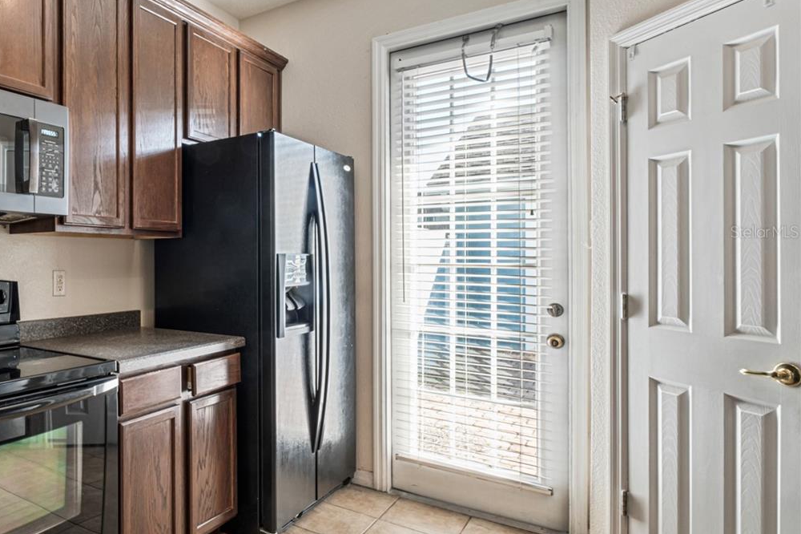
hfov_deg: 67.0
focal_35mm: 24
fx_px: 534
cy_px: 232
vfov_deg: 52.9
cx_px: 161
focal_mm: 10
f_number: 14
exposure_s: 1/2
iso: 200
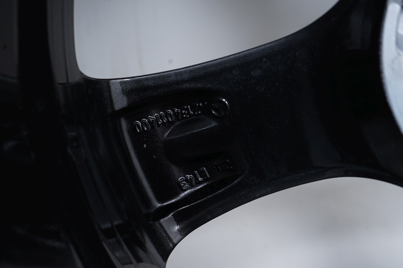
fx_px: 537
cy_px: 134
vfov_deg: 28.0
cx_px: 202
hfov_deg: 41.1
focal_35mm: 48
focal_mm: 48
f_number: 7.1
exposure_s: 1/125
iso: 250
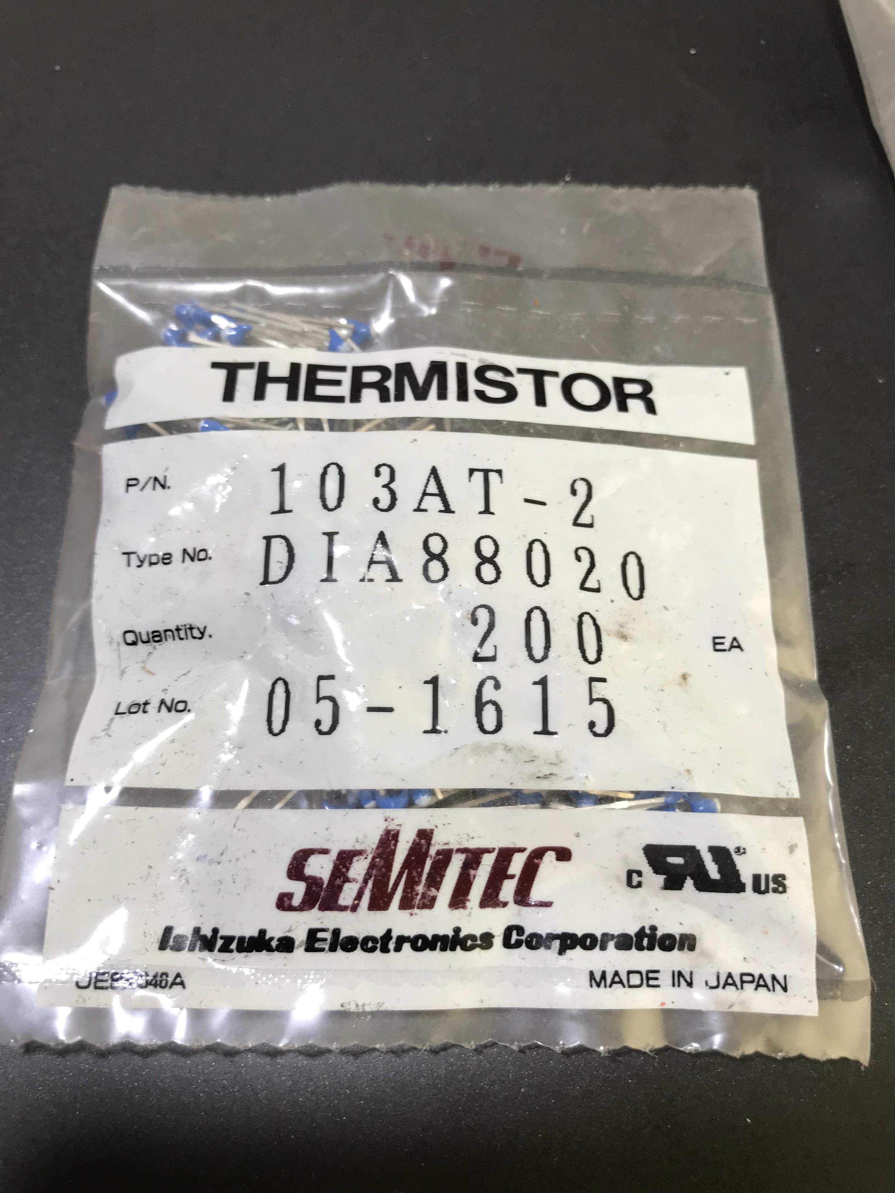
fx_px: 965
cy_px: 596
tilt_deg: -68.2
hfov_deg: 49.7
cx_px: 448
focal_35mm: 28
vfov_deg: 63.4
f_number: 1.8
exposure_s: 1/50
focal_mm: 3.99
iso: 32
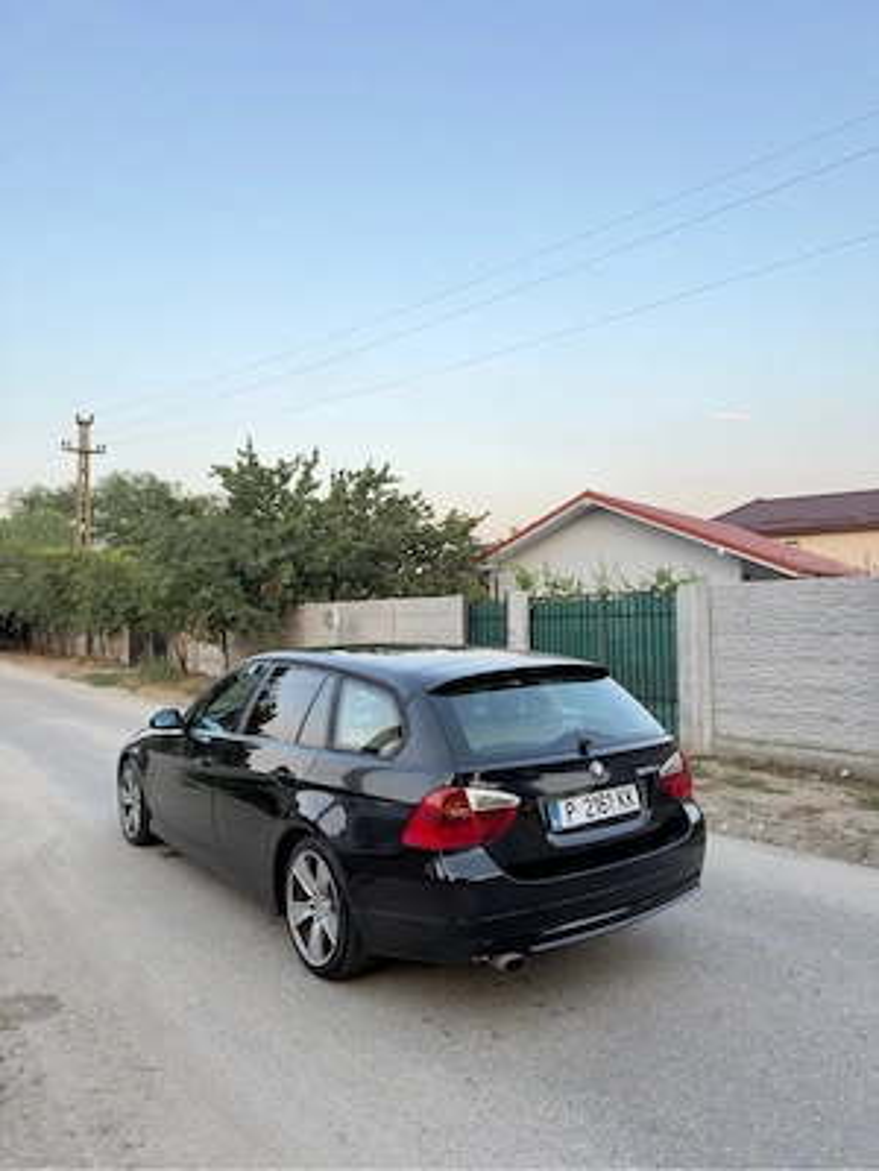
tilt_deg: +1.4
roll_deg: +1.1
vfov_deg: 71.6
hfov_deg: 56.8
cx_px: 440
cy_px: 586
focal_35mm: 24
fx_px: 813
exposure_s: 1/203
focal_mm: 6.76
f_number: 1.78
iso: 200
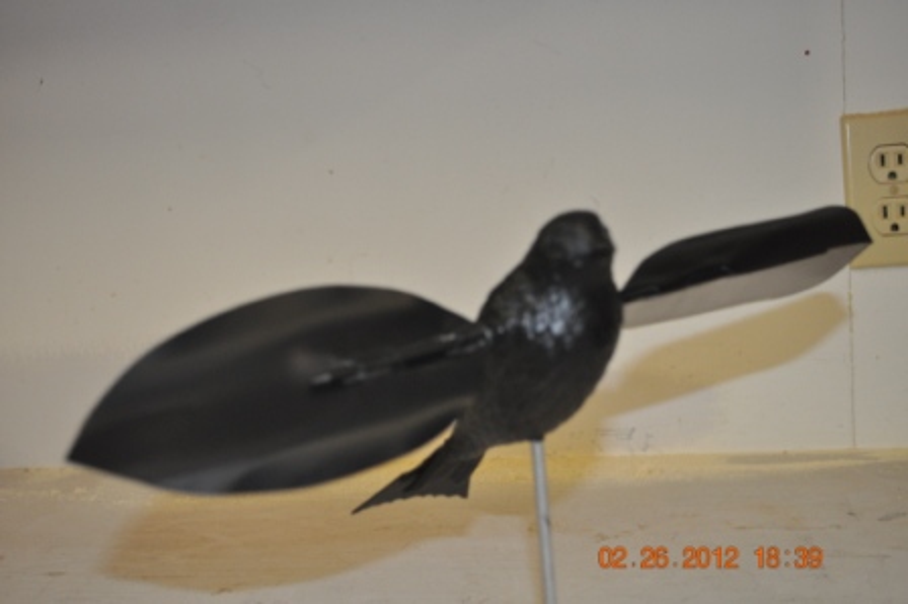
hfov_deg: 38.9
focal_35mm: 51
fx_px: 1285
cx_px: 454
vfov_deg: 26.4
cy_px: 302
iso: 800
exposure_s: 1/60
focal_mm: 34
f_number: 5
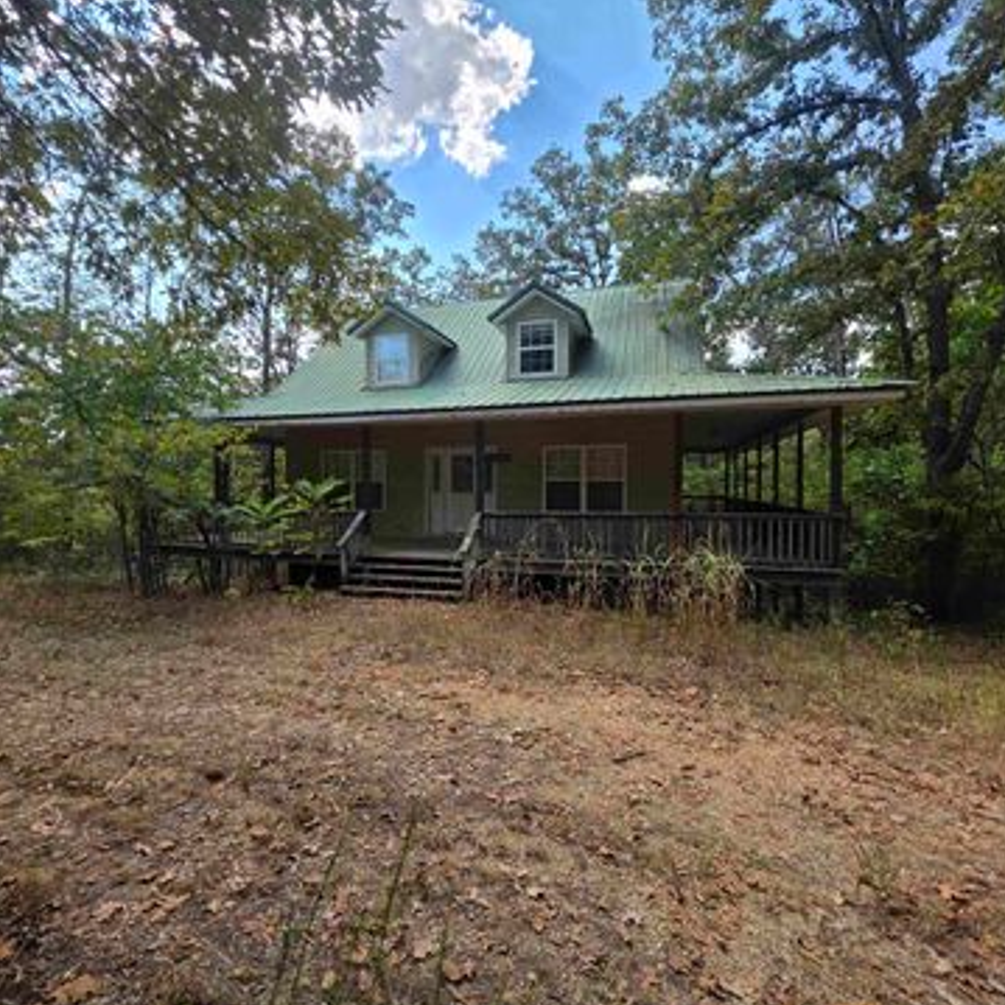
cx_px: 473
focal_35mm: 16
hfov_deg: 87.3
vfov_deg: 87.4
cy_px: 497
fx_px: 526
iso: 40
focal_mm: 2.2
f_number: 1.9
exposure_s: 1/728
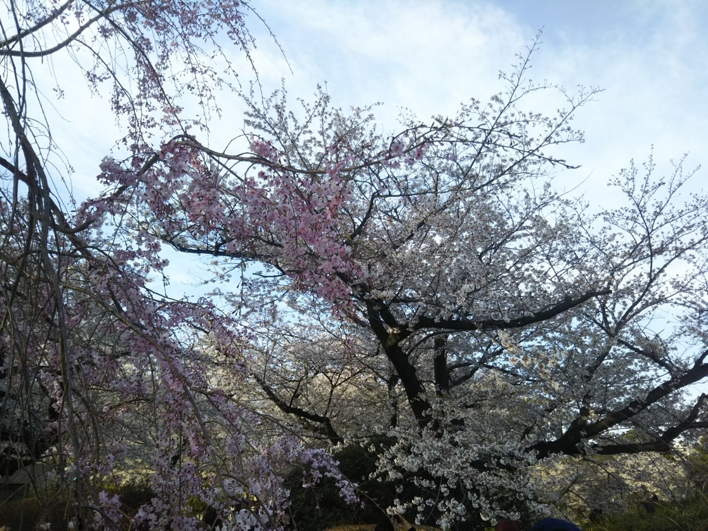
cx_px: 354
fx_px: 614
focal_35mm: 30
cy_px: 266
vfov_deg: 46.8
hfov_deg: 60.0
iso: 25
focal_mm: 4
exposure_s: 1/351
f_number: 2.2
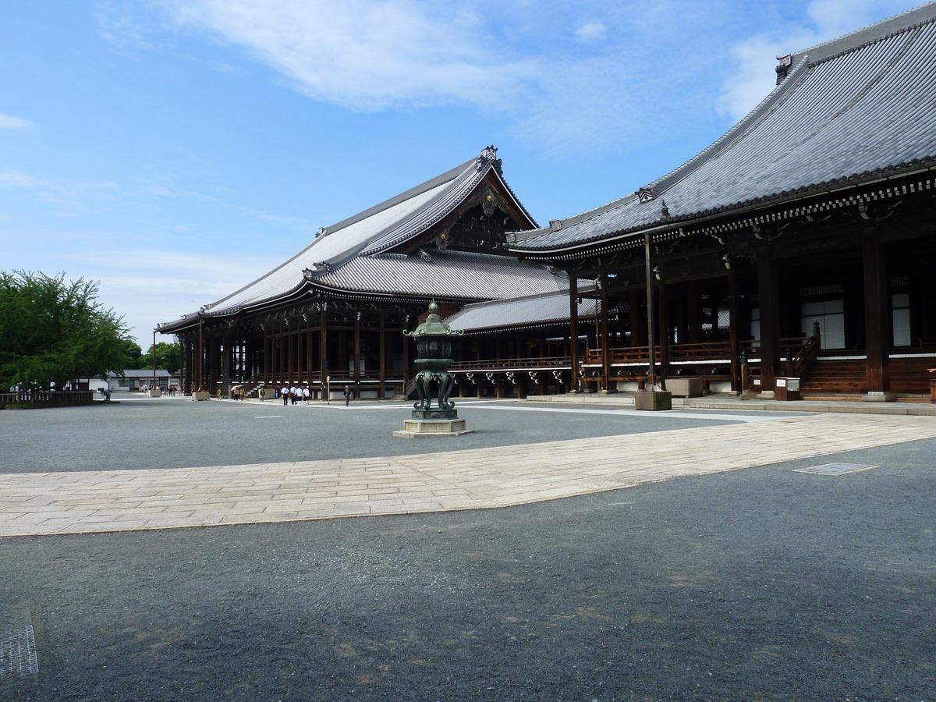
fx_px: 676
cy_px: 351
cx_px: 468
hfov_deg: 69.4
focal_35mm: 25
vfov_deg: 54.9
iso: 80
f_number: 4.5
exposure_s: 1/500
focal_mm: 4.1
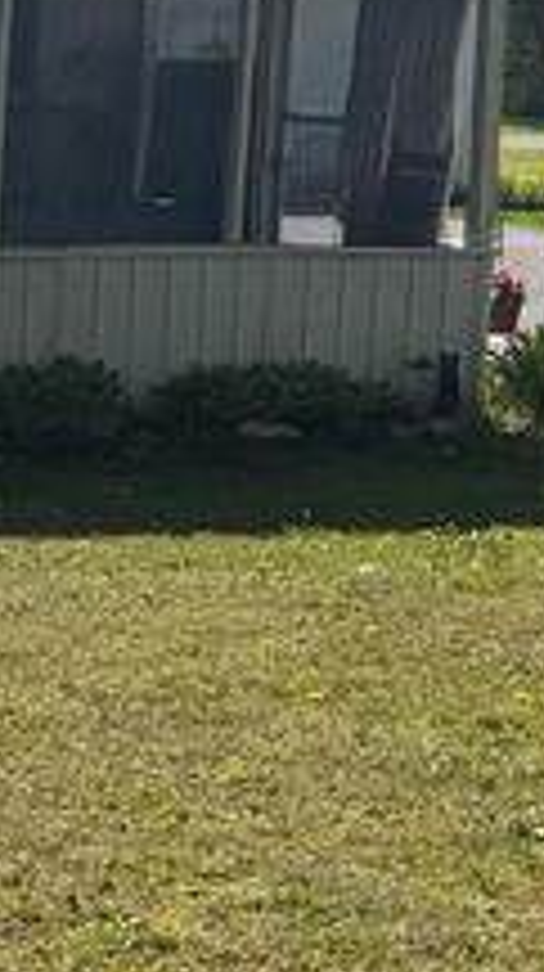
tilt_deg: -9.7
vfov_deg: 16.4
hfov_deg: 8.2
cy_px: 598
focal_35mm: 131
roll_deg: +0.5
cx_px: -953
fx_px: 3370
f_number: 1.78
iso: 80
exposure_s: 1/7092
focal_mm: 6.76
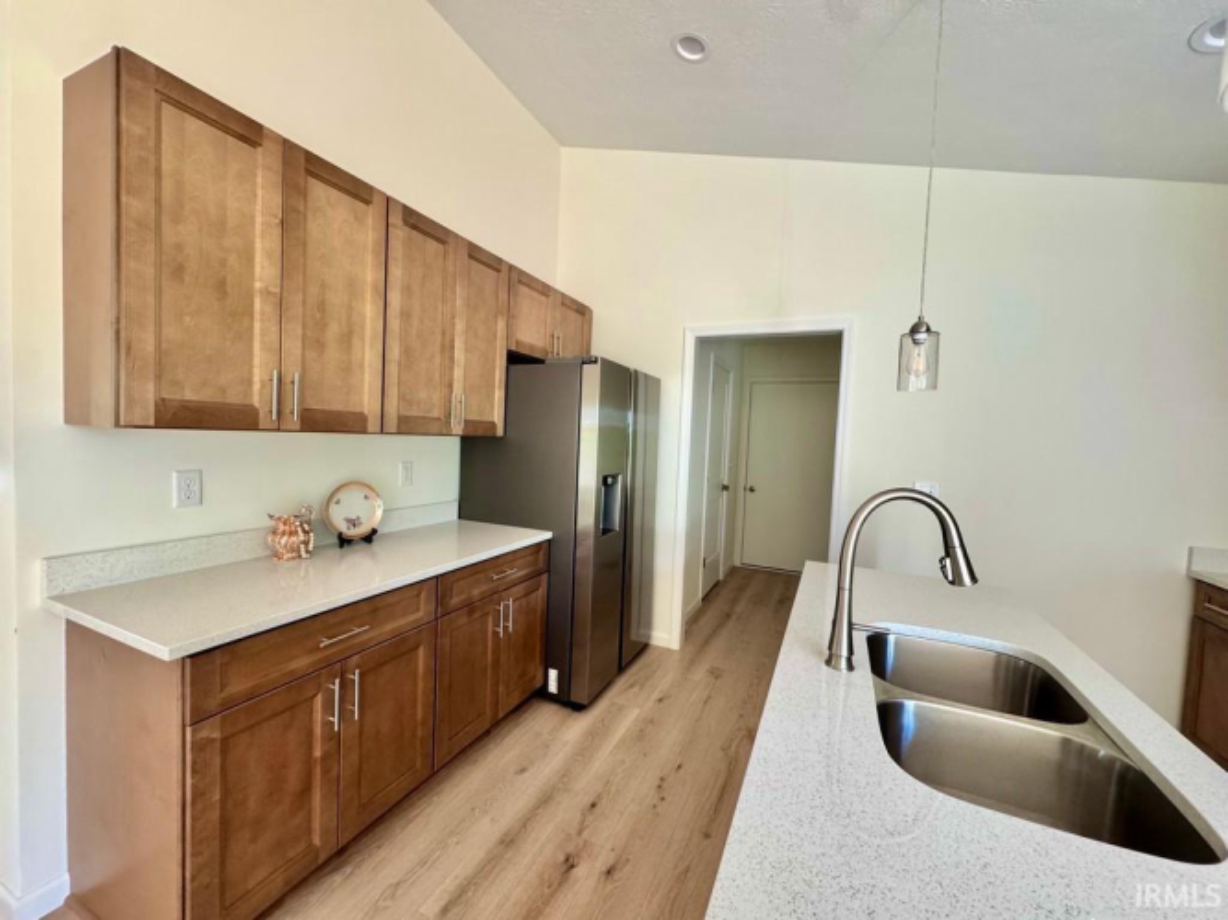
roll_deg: -2.9
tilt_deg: -3.2
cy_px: 460
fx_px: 497
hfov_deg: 102.1
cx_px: 614
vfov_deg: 85.7
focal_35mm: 14
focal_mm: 2.22
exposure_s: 1/99
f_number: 2.2
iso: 250
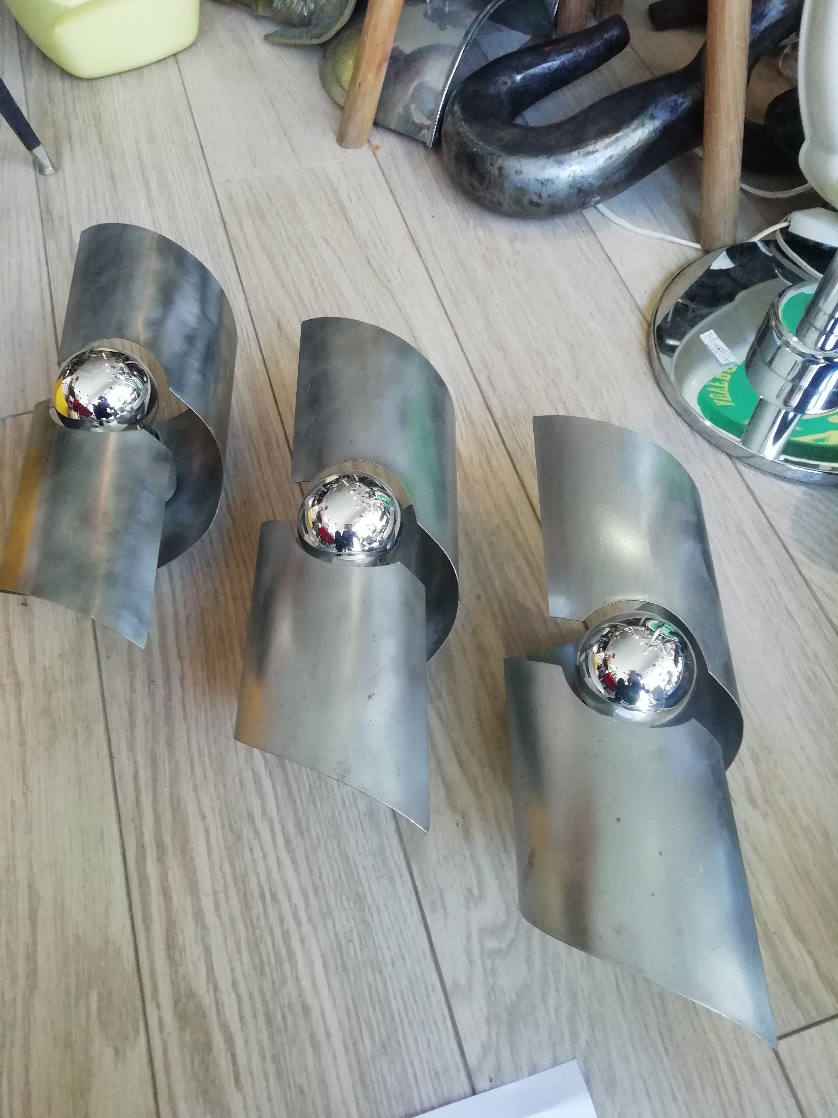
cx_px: 419
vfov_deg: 67.3
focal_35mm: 26
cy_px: 559
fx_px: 839
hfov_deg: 53.1
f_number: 2.2
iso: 200
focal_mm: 3.46
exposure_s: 1/33.3
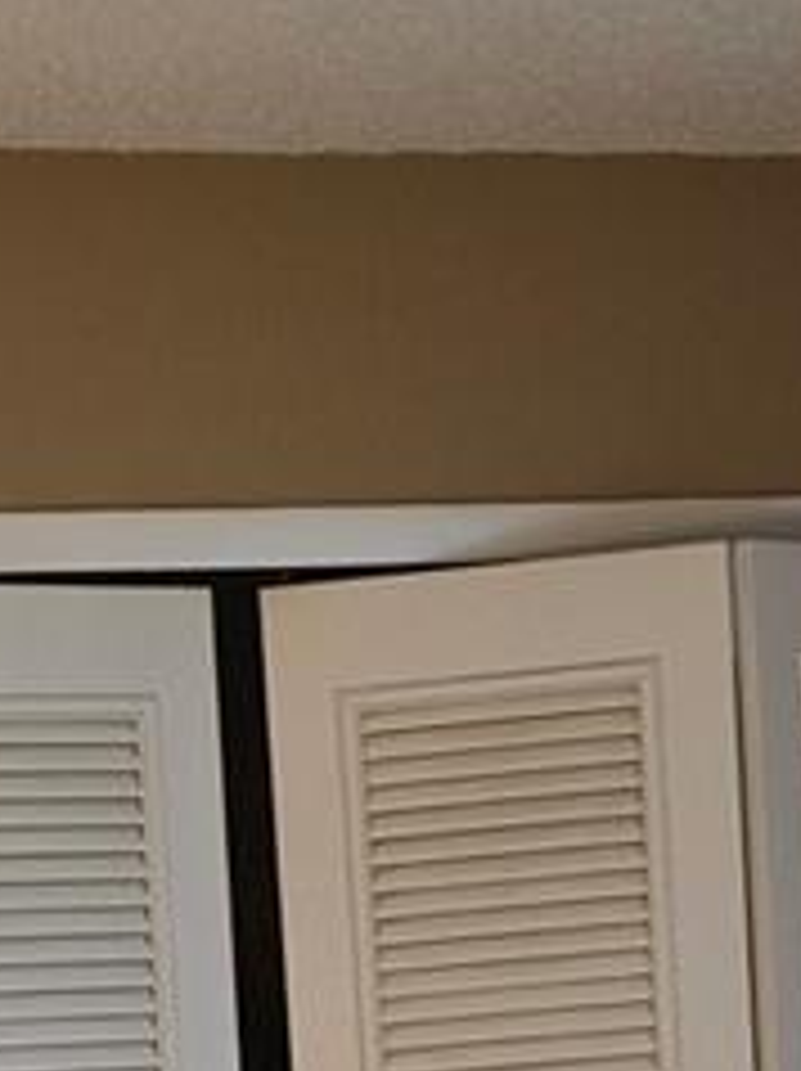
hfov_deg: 12.7
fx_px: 3585
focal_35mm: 116
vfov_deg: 15.6
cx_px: 153
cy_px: 1638
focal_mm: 6.3
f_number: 1.7
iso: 1000
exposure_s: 1/60
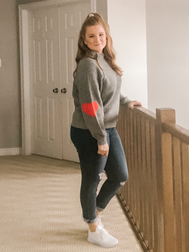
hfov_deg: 44.2
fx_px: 233
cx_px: 94
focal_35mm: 32
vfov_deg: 56.8
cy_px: 126
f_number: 2.2
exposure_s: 1/60
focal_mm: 2.87
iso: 250
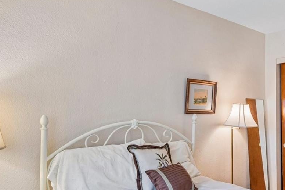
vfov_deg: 39.8
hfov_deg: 55.9
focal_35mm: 33
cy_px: 115
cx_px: 193
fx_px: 261
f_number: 8
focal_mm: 16
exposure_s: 1/13
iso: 400
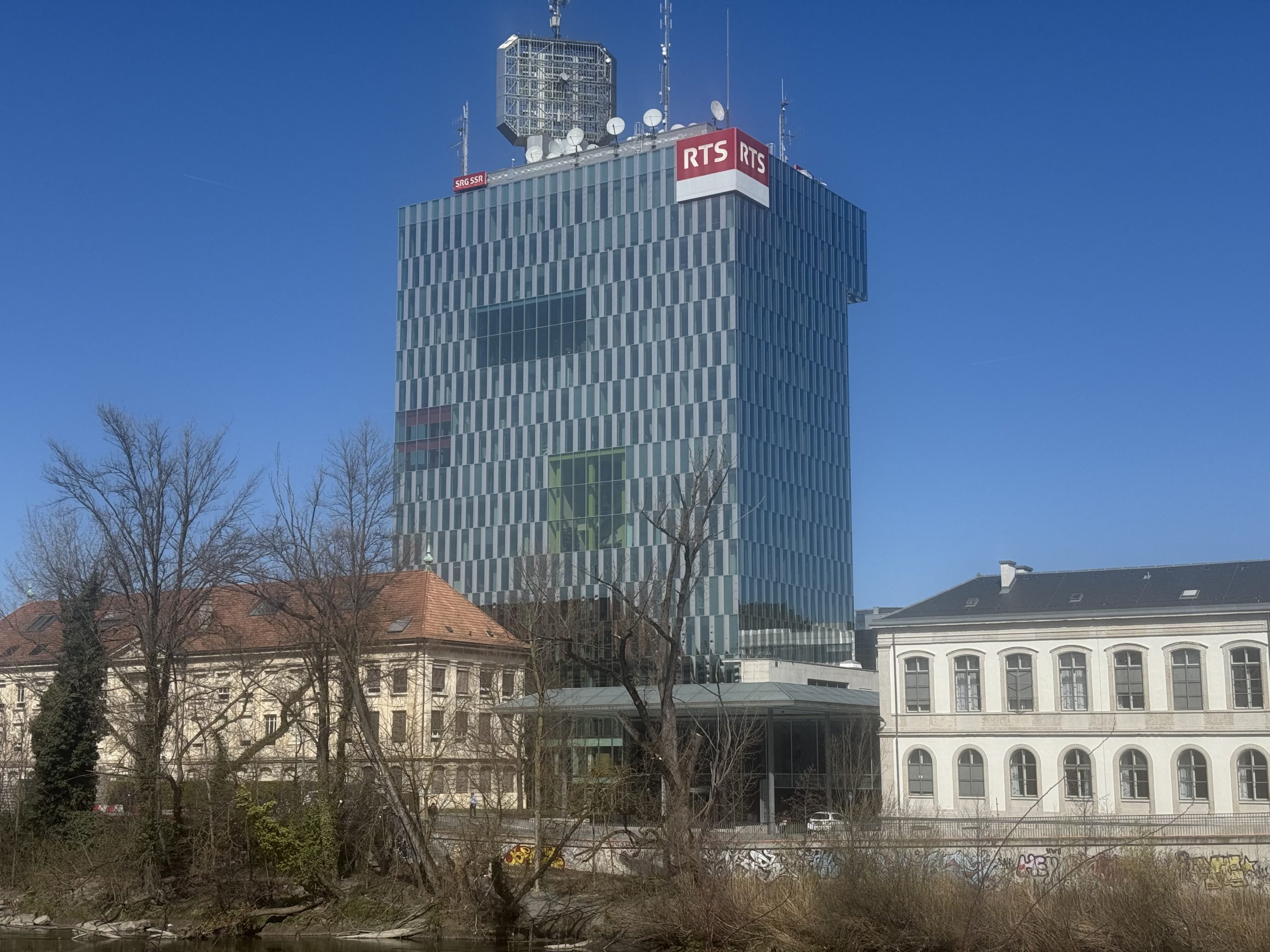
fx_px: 1761
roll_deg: -0.7
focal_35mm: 48
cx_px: 635
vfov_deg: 30.3
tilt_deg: +9.9
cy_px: 476
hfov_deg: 39.7
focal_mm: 6.76
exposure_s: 1/5376
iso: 64
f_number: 1.78
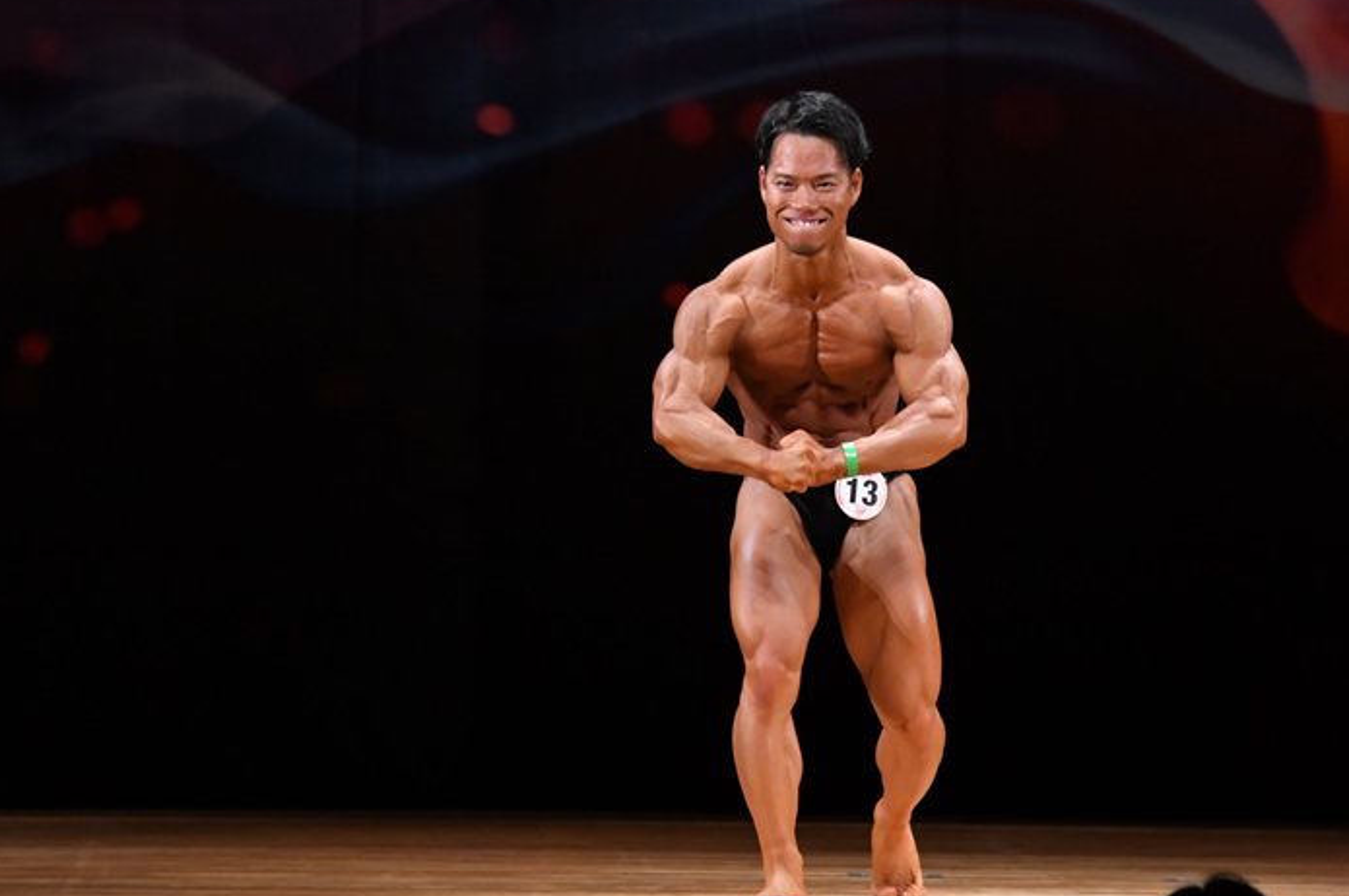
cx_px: 682
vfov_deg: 4.3
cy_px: 471
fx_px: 11905
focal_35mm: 318
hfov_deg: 6.5
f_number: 5.6
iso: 4000
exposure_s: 1/400
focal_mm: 190
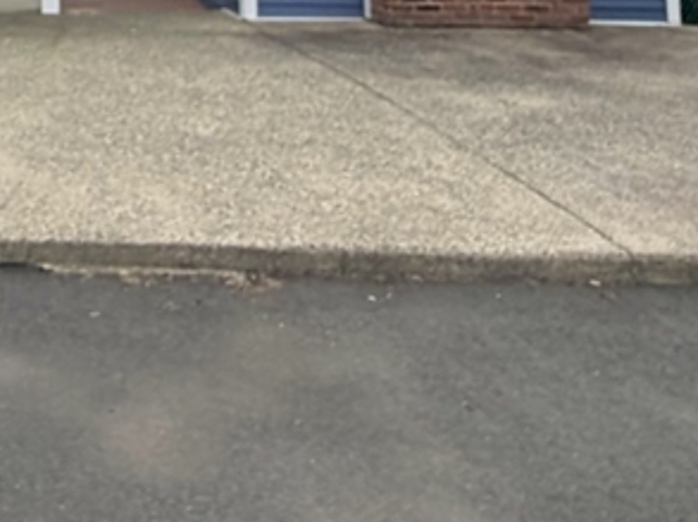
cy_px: -219
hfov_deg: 34.2
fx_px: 987
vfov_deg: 24.4
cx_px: -55
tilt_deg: +4.4
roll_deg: +0.7
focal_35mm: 49
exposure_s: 1/770
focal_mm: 2.22
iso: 40
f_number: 2.2
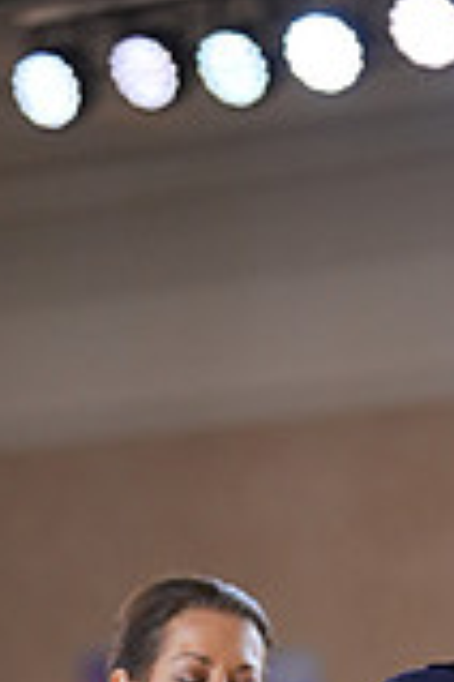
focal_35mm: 364
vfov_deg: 5.6
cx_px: 332
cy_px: 1235
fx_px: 6885
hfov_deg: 3.8
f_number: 2
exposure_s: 1/500
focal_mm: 100
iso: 1000
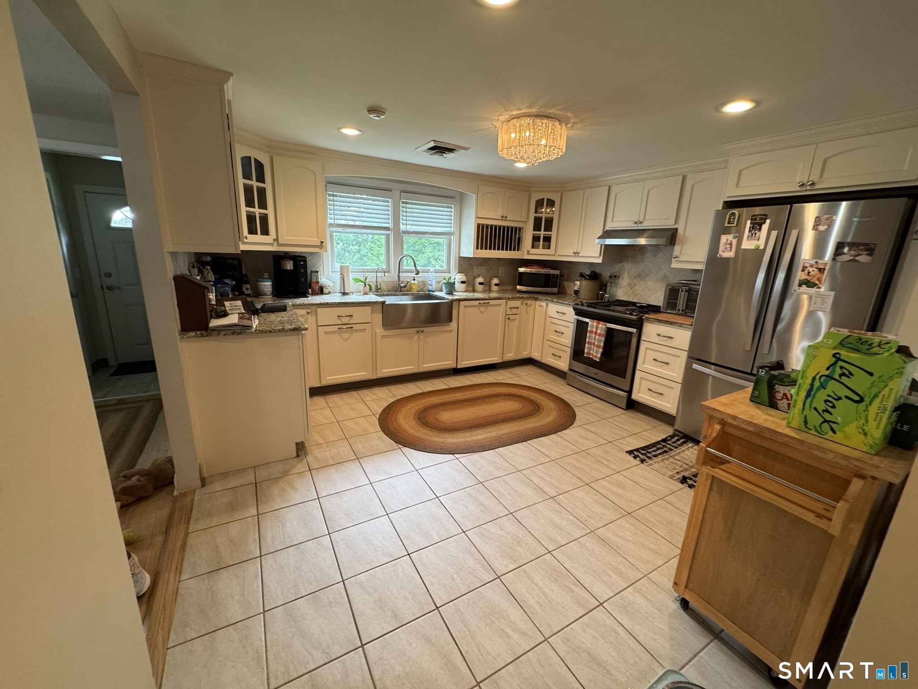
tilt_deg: -14.5
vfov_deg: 85.7
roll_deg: -3.5
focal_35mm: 14
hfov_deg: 102.1
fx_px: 371
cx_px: 459
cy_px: 344
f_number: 2.2
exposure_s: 1/60
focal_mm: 2.22
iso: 250
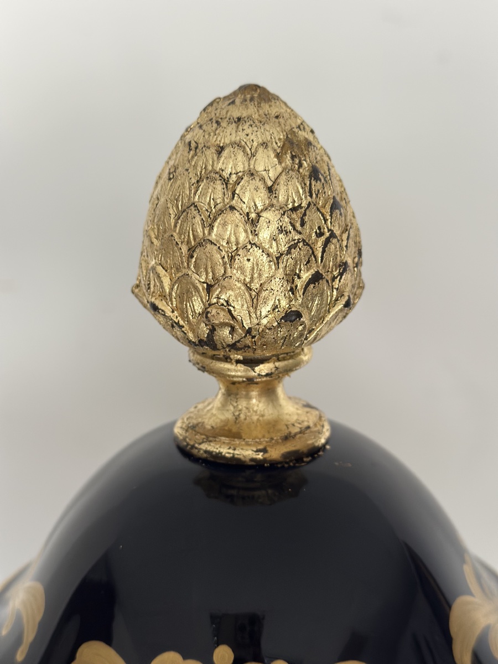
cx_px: 249
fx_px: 921
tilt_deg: -15.5
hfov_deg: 30.3
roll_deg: -0.3
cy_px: 332
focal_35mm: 48
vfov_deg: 39.7
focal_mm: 6.86
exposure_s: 1/60
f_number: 1.78
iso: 160
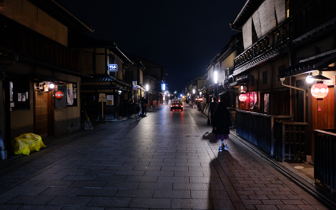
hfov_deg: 66.5
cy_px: 102
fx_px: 256
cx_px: 170
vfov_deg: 44.5
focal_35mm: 28
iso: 800
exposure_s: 1/10
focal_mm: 18
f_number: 2.8
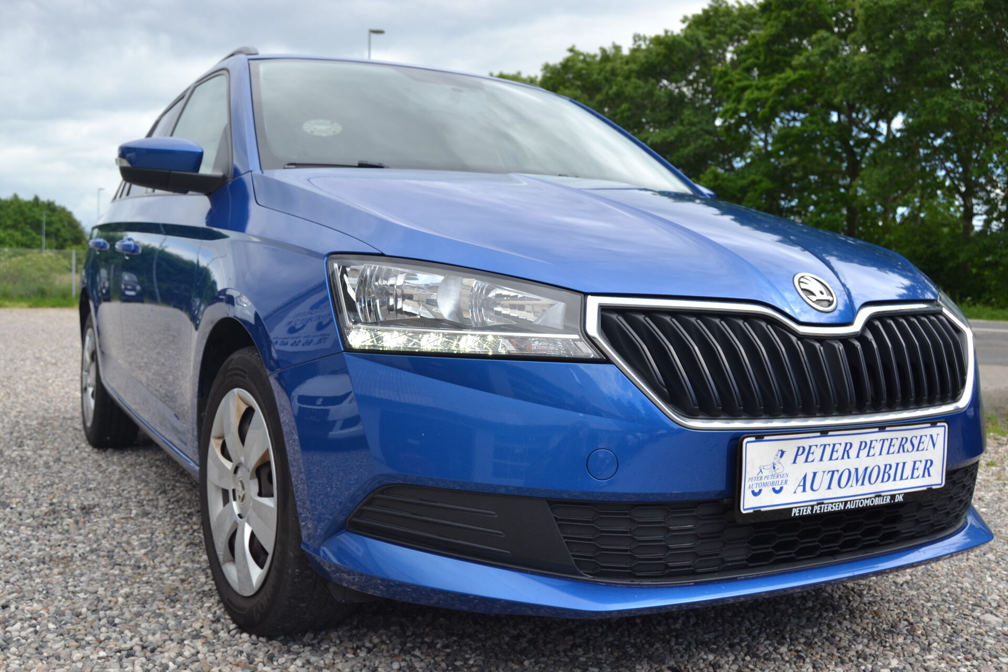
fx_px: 966
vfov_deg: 38.4
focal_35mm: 34
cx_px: 504
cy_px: 336
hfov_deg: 55.1
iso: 100
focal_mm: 23
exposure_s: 1/160
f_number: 6.3
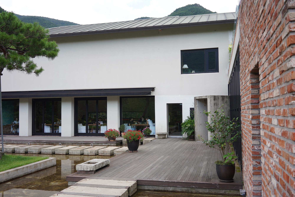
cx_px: 148
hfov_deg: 54.4
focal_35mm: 35
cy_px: 98
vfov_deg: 37.9
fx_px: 287
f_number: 6.3
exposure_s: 1/100
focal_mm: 35
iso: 100
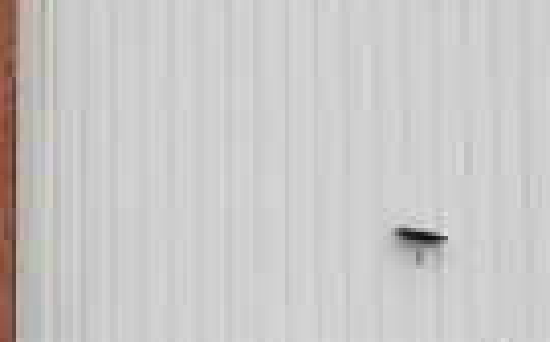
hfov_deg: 21.0
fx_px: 1437
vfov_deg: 12.1
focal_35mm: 96
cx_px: 6
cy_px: -336
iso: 100
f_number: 3.4
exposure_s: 1/60
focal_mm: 3.6
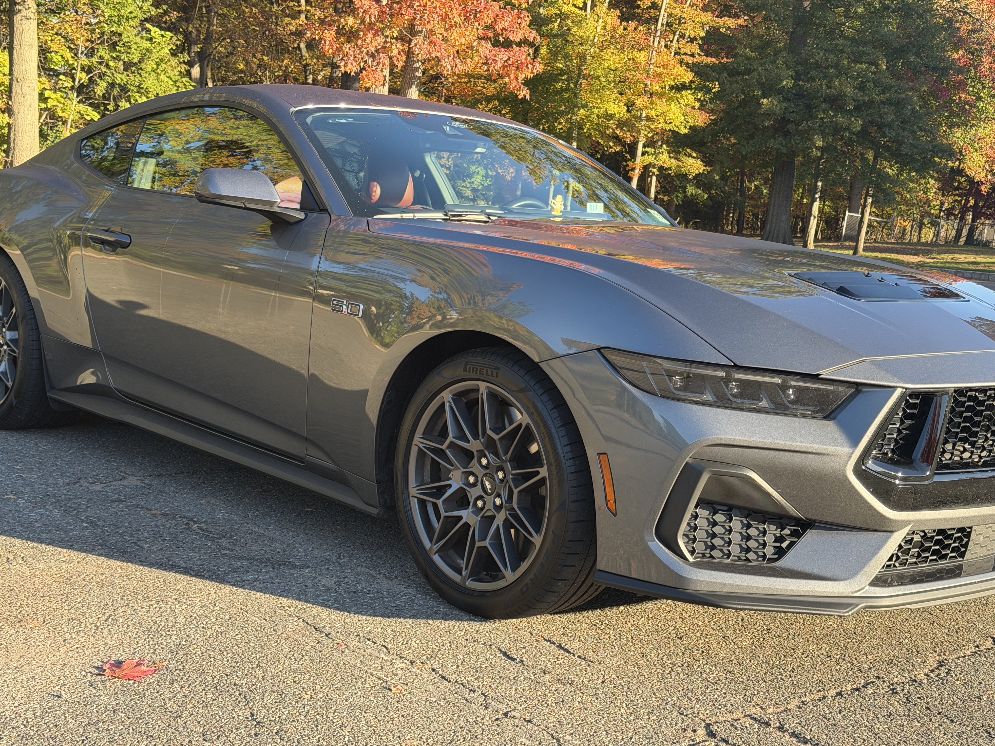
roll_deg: -4.9
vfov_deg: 30.3
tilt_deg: -8.3
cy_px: 373
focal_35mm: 48
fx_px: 1380
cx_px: 498
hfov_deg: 39.7
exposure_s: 1/503
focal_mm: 6.76
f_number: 1.78
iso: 64
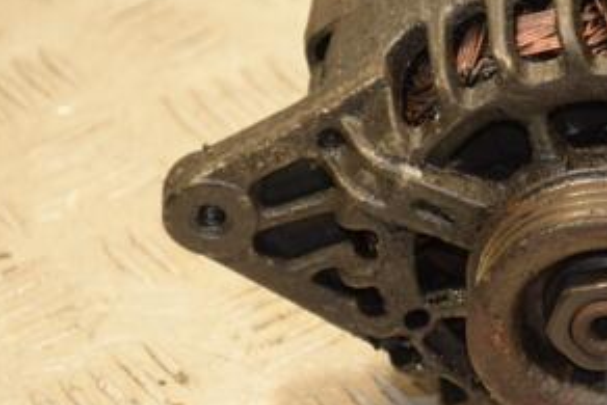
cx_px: 565
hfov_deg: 7.4
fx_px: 4673
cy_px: 106
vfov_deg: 5.0
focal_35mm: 277
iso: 800
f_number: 5.6
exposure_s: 1/80
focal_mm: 90
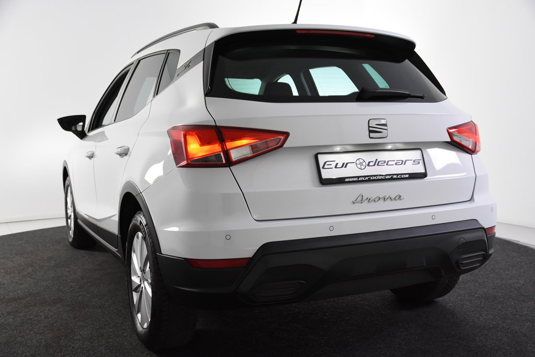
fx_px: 580
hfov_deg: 49.5
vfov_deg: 34.2
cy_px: 178
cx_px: 268
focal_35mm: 39
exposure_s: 1/100
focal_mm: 26
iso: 1600
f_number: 5
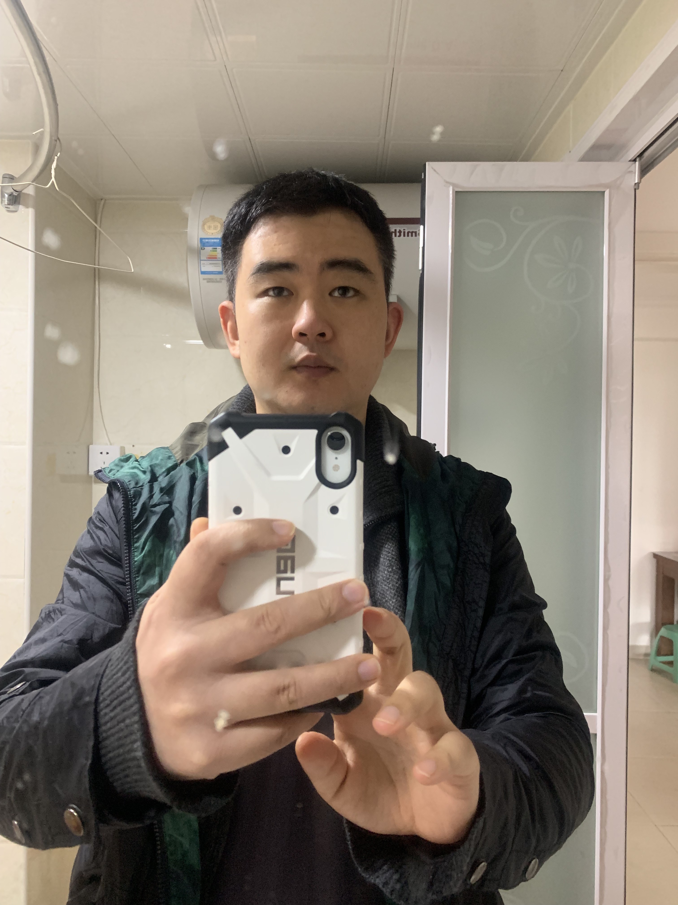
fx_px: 679
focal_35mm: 26
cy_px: 452
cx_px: 339
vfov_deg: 67.3
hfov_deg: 53.1
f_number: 1.8
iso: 400
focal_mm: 4.25
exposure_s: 1/40
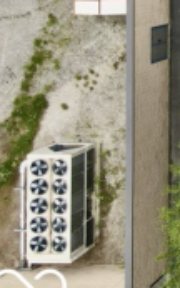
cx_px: 508
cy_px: -70
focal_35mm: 98
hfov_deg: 10.3
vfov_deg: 19.8
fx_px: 770
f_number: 2.8
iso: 100
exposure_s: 1/500
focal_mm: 4.5
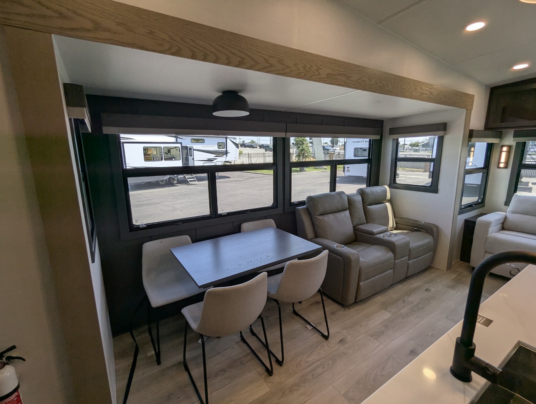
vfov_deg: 78.2
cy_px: 202
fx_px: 248
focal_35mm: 16
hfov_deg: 94.4
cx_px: 268
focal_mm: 2.35
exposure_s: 1/194
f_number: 2.2
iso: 52
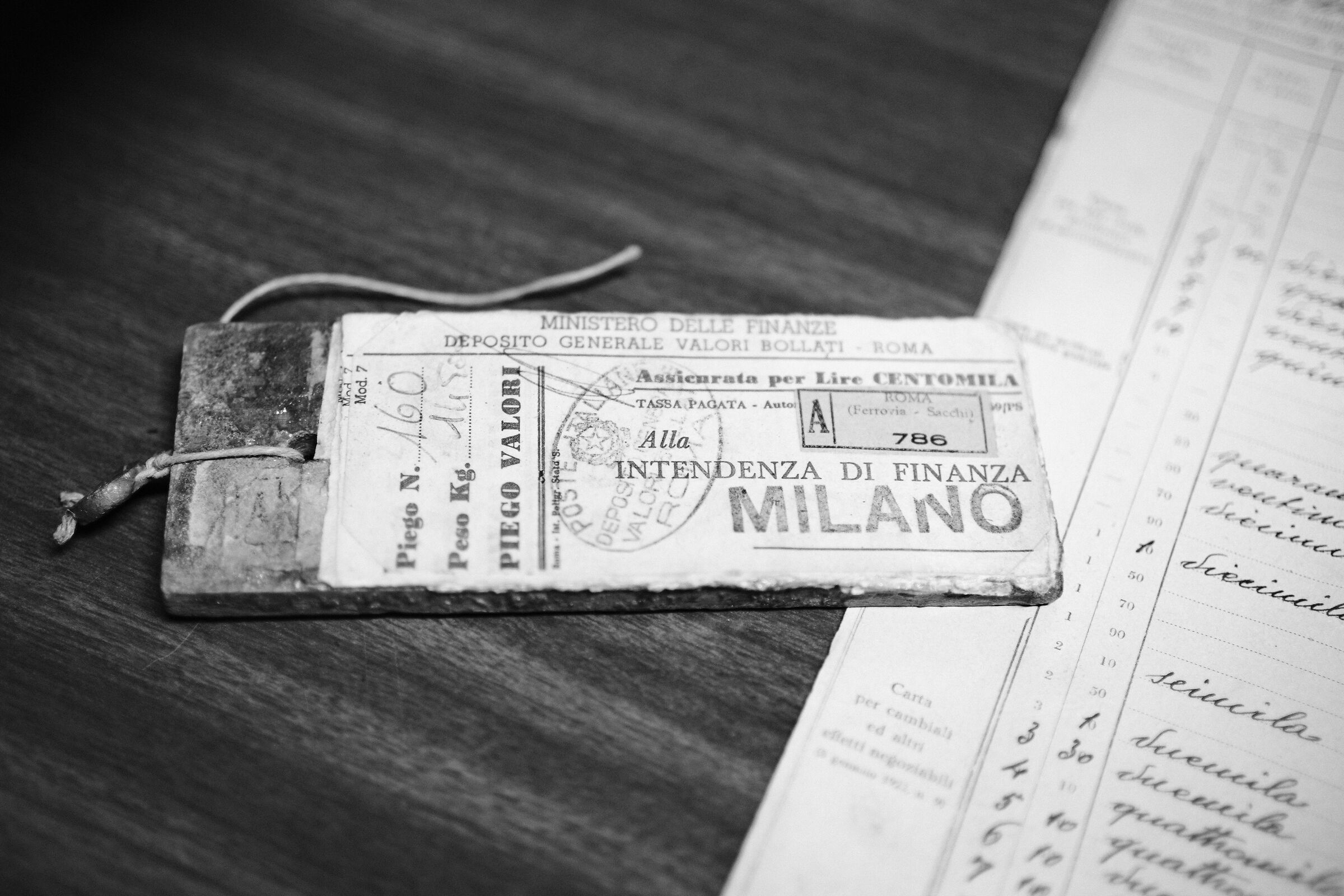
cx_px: 672
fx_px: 1867
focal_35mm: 50
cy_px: 448
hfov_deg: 39.6
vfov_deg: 27.0
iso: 640
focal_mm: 33
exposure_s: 1/100
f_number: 1.4
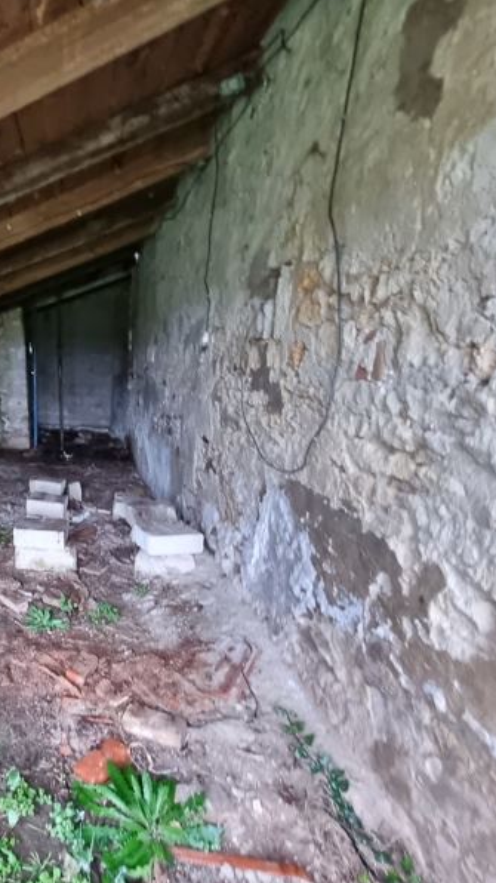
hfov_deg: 43.8
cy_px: 443
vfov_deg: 89.6
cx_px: -58
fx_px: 444
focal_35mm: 19
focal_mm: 2.2
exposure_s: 1/25
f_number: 2.2
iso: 1000
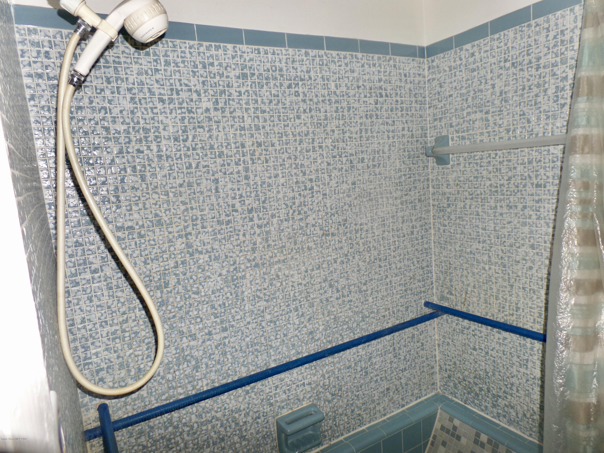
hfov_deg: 73.9
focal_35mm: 23
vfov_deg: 58.9
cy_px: 226
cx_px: 302
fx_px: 401
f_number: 2.8
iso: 100
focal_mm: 4.1
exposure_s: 1/30
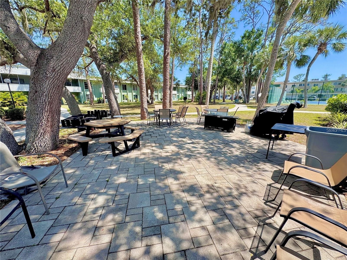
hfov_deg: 102.1
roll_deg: +1.2
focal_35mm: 14
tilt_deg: -13.8
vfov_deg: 85.7
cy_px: 130
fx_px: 140
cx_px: 174
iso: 50
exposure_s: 1/1048
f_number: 2.2
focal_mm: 2.22
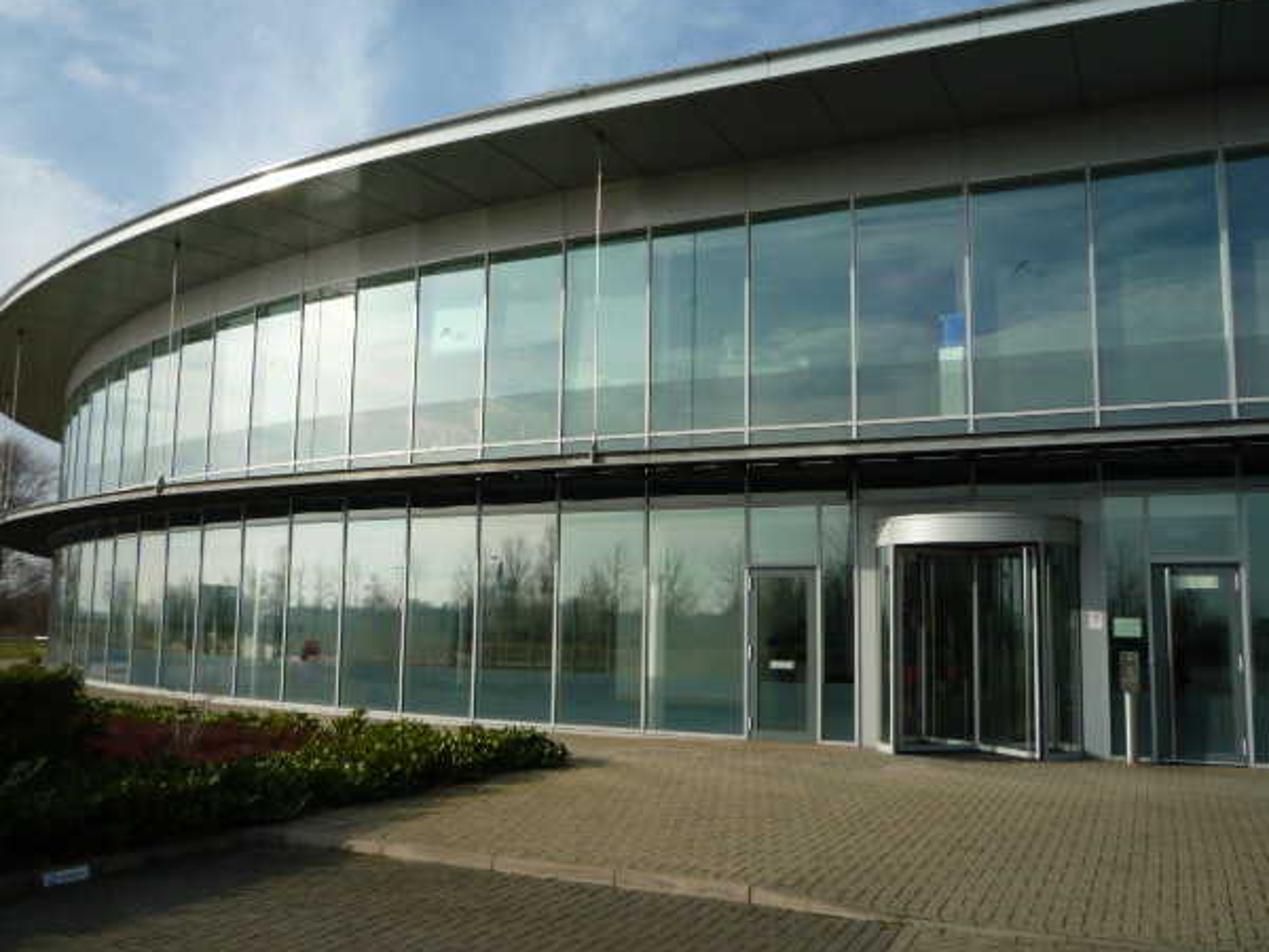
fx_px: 1173
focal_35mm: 32
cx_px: 609
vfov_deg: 44.2
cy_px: 480
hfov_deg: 56.8
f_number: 5
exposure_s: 1/400
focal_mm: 5.2
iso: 100
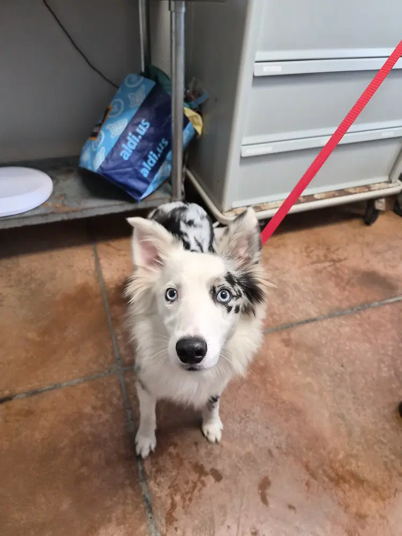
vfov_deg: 73.9
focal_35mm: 23
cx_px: 201
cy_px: 268
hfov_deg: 58.9
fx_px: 356
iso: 200
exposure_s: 1/120
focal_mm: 5.4
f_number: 1.8
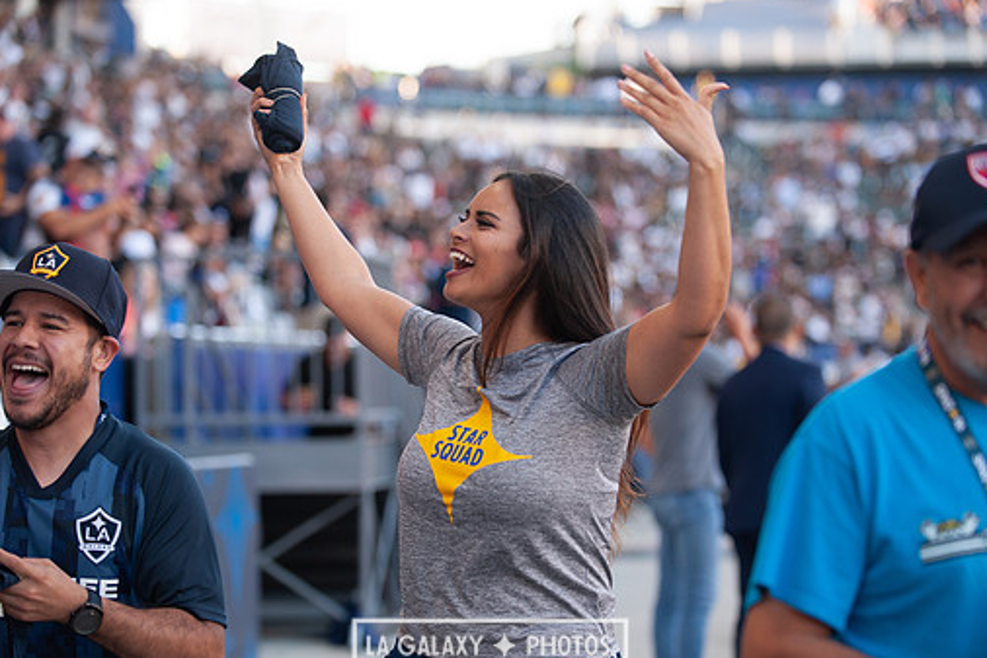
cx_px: 490
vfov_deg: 11.7
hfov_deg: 17.5
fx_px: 3207
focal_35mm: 117
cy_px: 351
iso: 800
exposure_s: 1/640
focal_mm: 102
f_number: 2.8
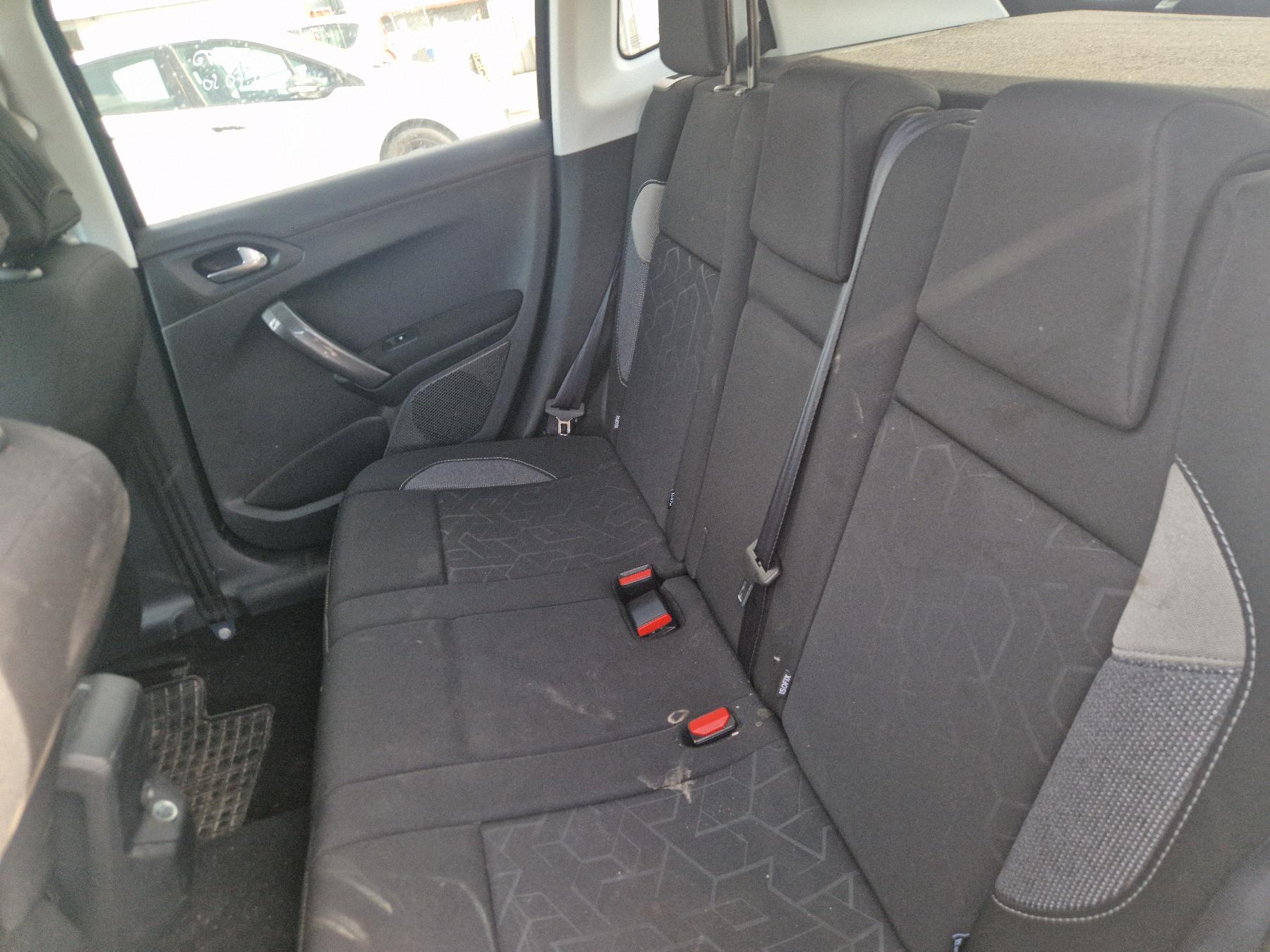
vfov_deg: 58.9
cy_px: 476
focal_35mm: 23
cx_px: 635
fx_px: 844
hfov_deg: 73.9
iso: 50
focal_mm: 5.4
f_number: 1.8
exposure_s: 1/50
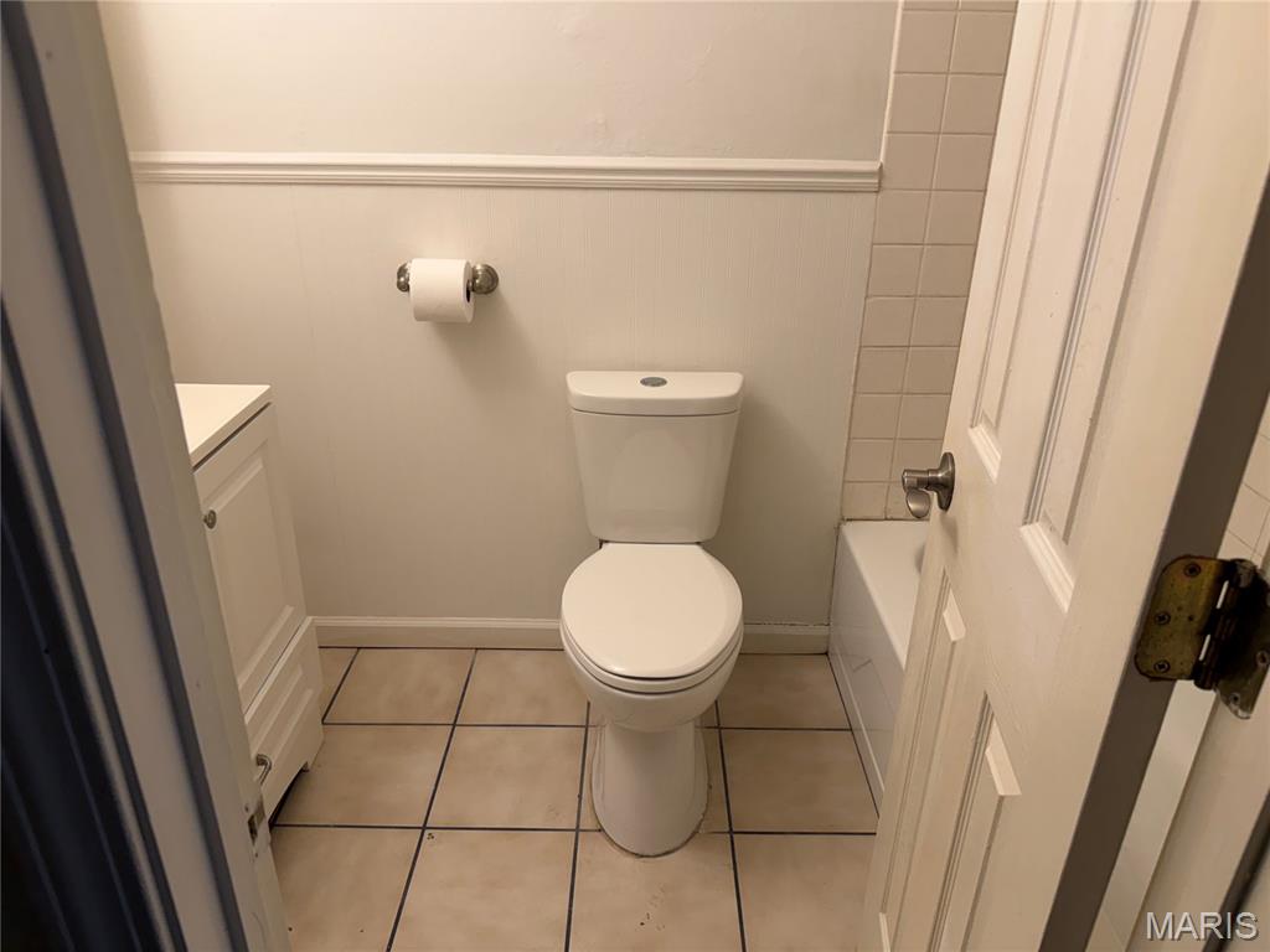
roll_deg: -0.6
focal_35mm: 24
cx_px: 635
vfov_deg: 56.8
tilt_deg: -24.2
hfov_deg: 71.6
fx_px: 881
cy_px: 476
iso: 160
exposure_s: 1/120
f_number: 1.78
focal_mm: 6.76
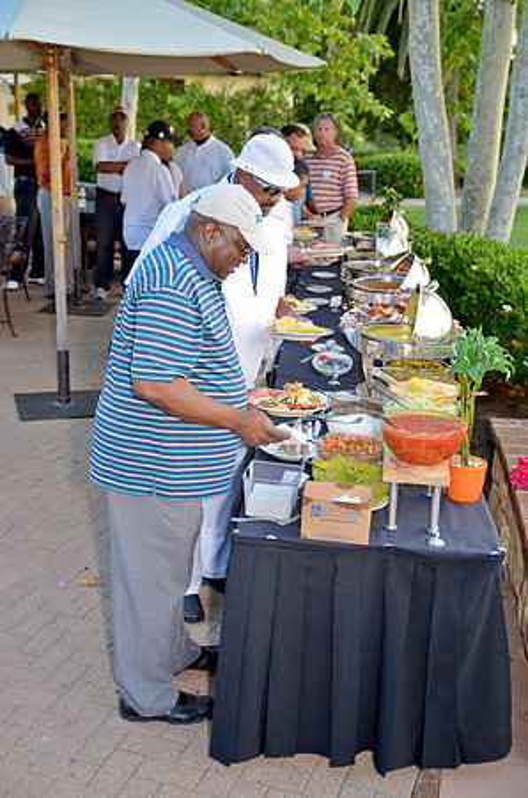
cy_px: 399
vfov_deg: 41.2
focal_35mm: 48
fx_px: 1061
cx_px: 264
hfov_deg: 27.9
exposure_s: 1/200
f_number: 2.8
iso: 160
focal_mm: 32
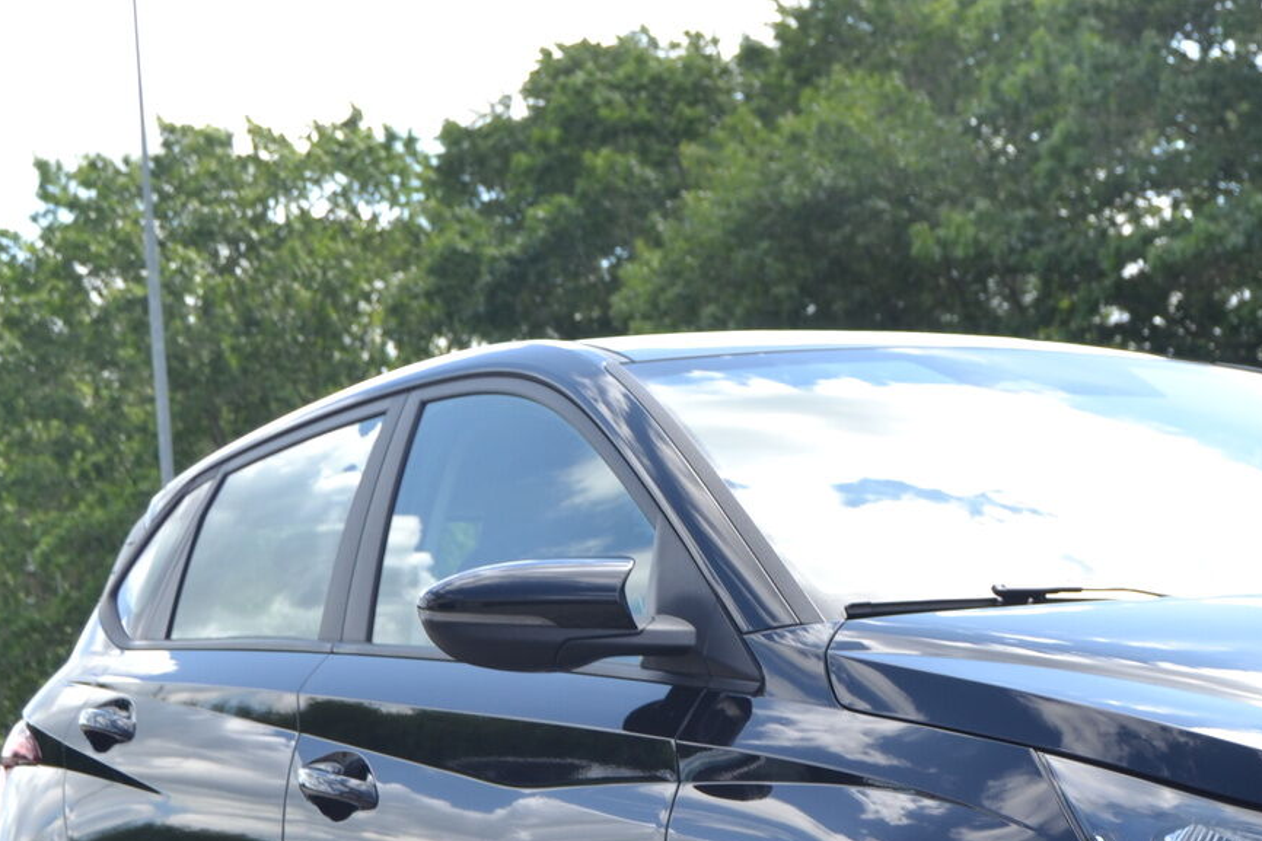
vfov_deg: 13.0
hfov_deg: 19.5
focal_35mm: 103
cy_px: 931
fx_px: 3614
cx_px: 1105
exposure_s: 1/160
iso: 100
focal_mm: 31
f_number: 6.3
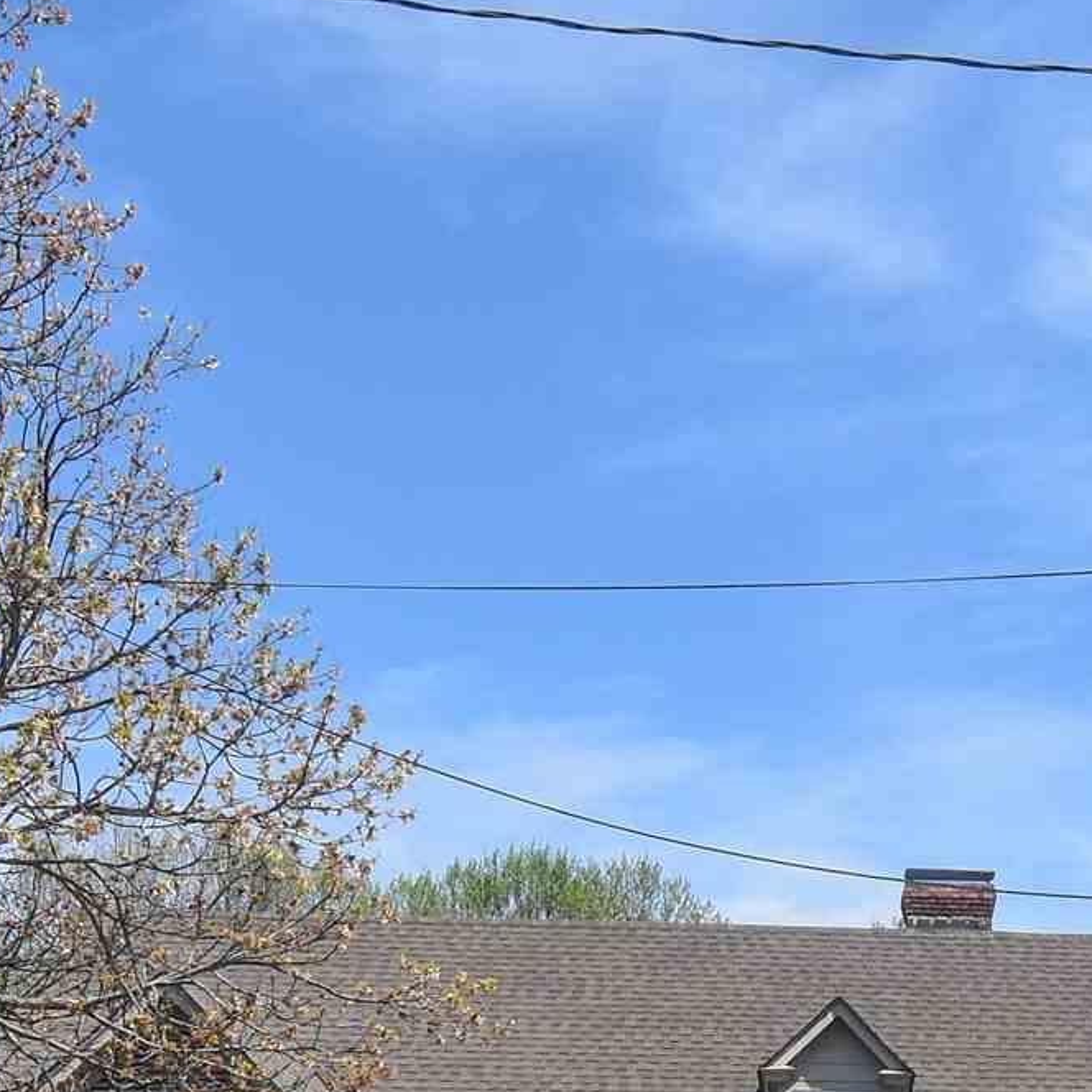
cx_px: 1059
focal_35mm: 59
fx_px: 2106
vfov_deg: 28.2
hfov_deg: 27.6
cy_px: 947
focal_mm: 10
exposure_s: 1/500
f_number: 11
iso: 400
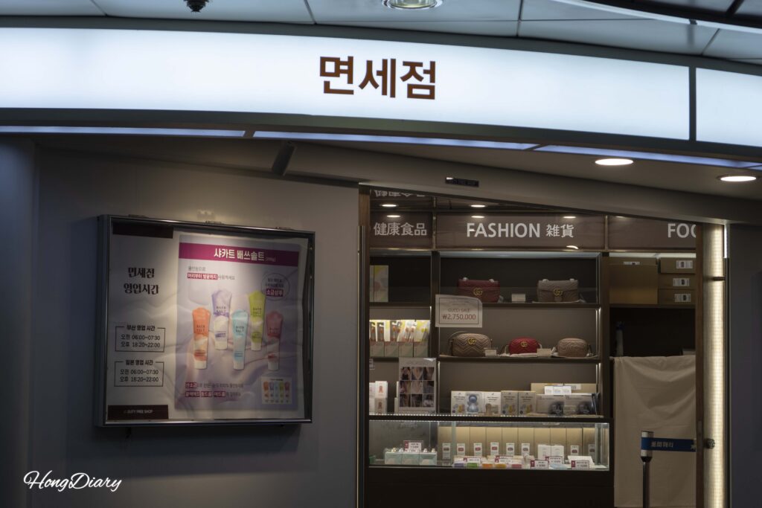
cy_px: 254
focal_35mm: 60
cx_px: 381
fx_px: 1270
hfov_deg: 33.4
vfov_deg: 22.6
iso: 125
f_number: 5.6
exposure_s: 1/60
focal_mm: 60
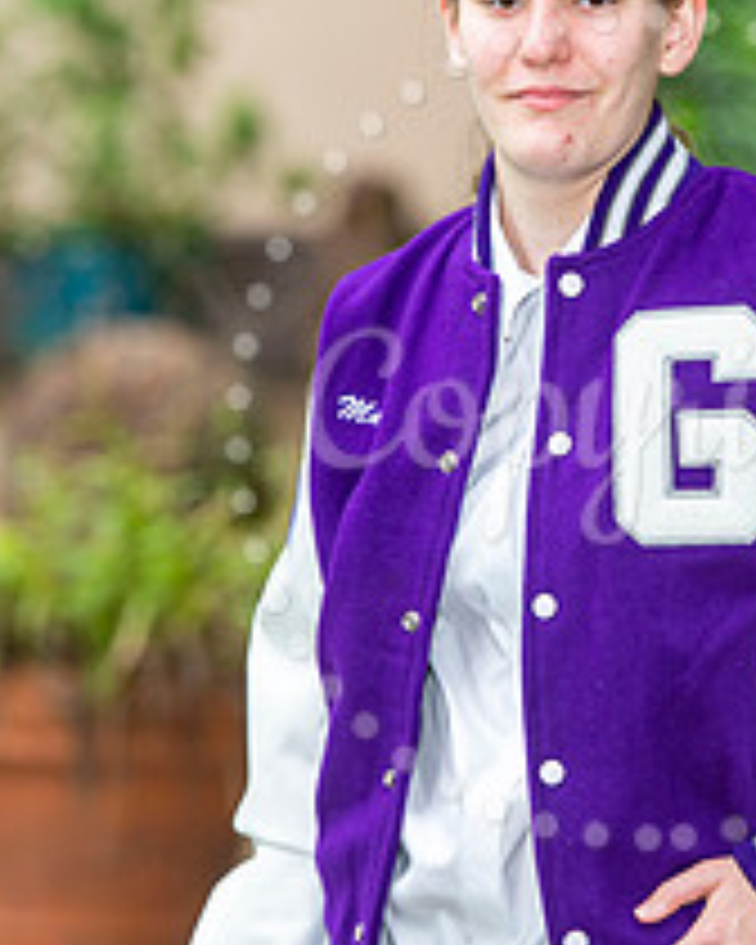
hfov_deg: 4.7
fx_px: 9285
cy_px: 423
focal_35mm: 332
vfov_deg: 5.8
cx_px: 650
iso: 320
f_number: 6.3
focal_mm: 165
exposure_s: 1/160
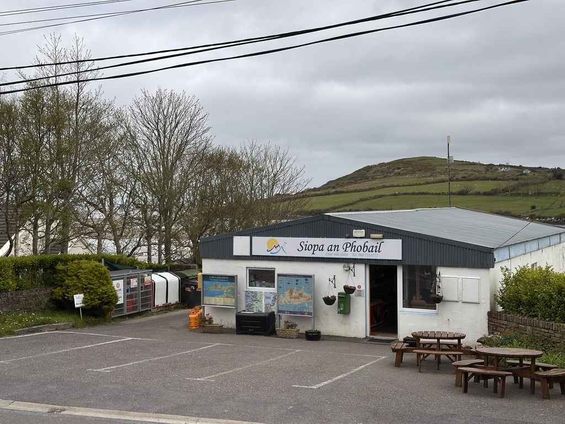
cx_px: 282
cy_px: 212
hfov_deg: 39.7
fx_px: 783
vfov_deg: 30.3
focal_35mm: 48
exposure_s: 1/4566
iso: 64
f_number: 1.78
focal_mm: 6.86
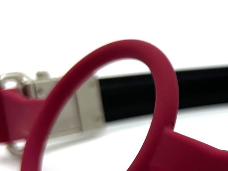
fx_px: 553
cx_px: 263
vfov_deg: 17.3
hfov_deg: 21.8
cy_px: 153
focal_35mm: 84
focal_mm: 5.7
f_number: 1.5
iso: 50
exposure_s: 1/859
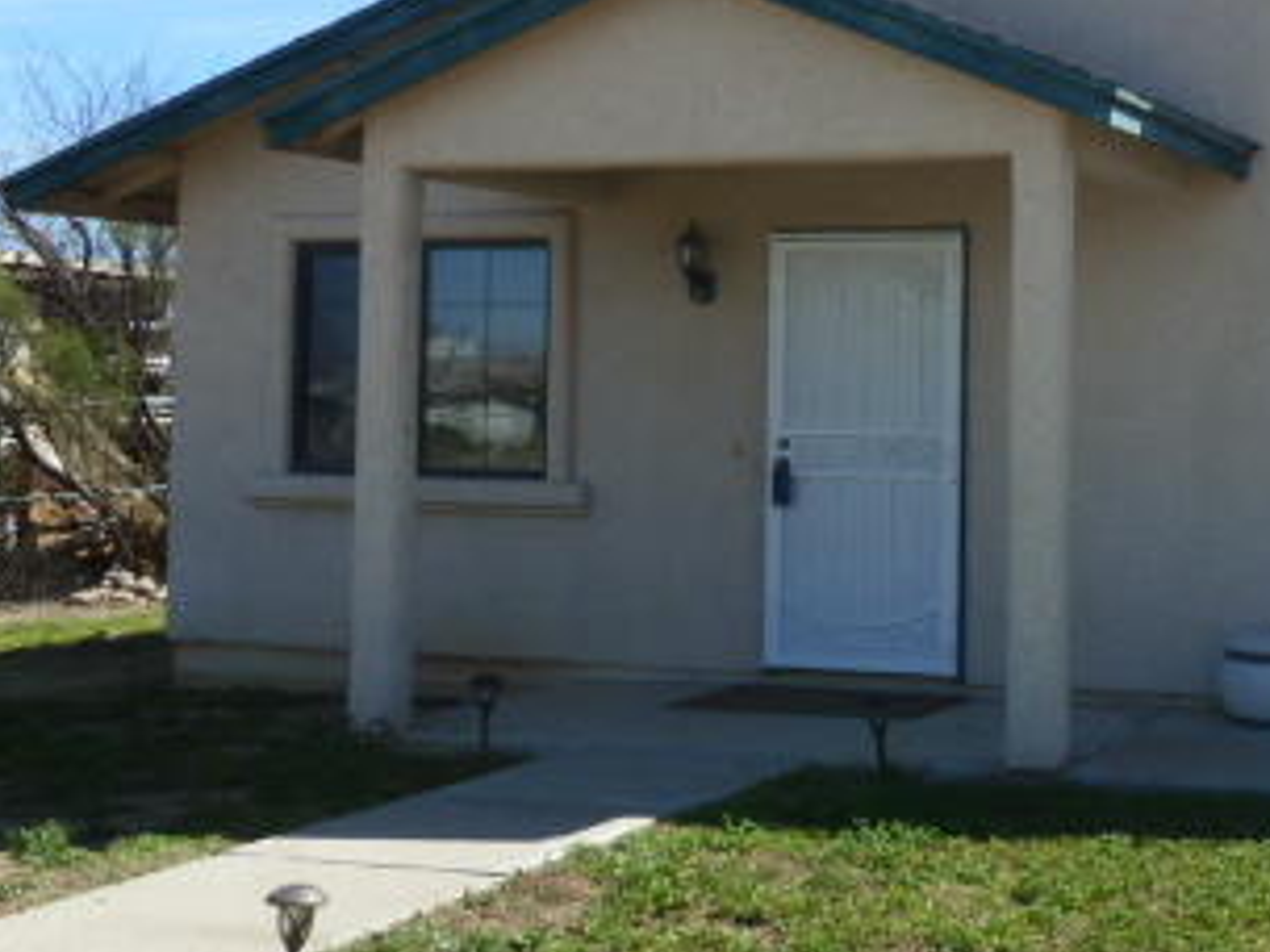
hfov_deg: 30.4
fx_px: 2238
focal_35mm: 61
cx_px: 1124
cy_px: 317
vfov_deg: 23.9
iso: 80
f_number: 4
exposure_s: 1/500
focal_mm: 4.7
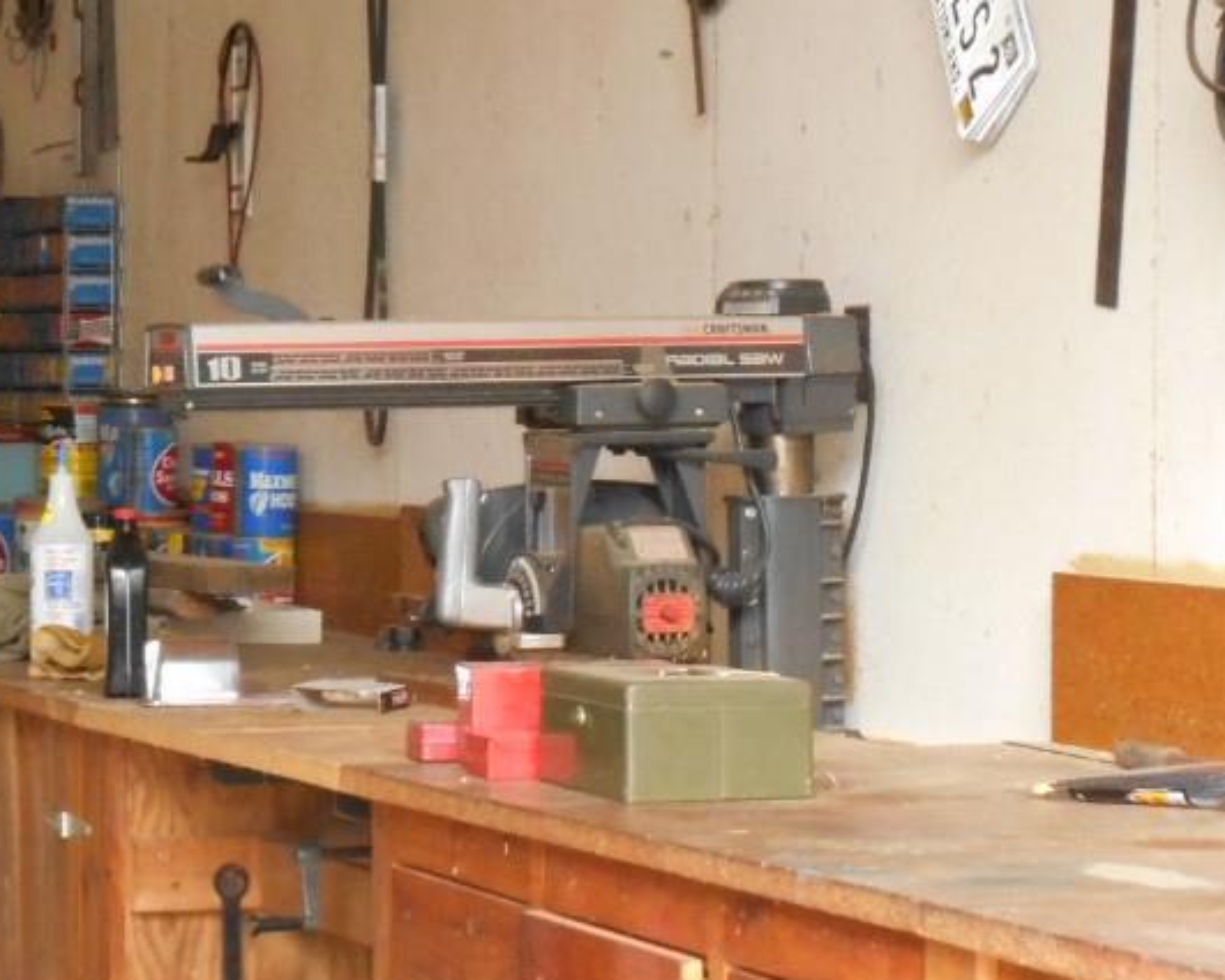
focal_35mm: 145
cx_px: 337
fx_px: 5258
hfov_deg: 13.3
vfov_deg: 10.7
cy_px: 498
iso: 800
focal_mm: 13.8
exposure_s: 1/60
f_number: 5.5
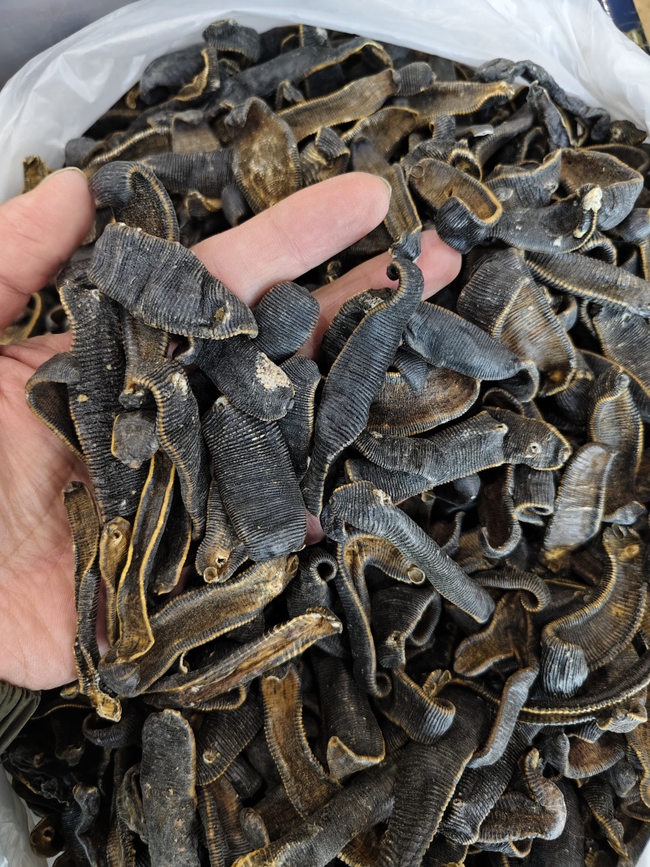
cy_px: 434
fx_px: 576
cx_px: 325
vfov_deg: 73.9
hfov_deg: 58.9
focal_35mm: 23
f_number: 1.88
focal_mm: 5.56
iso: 730
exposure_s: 1/50
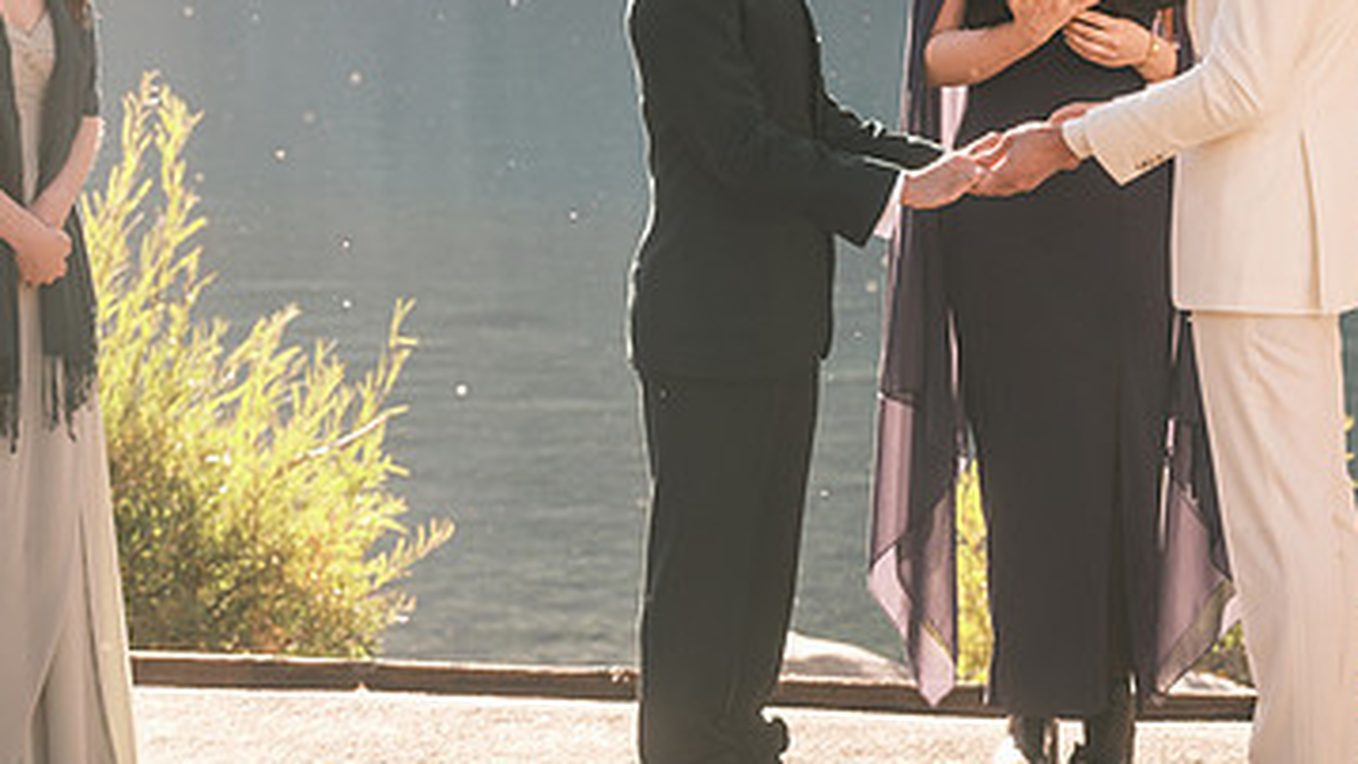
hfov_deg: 15.1
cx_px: 999
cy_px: 176
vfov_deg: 8.5
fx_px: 5114
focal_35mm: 142
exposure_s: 1/400
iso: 200
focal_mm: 56.3
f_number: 3.6
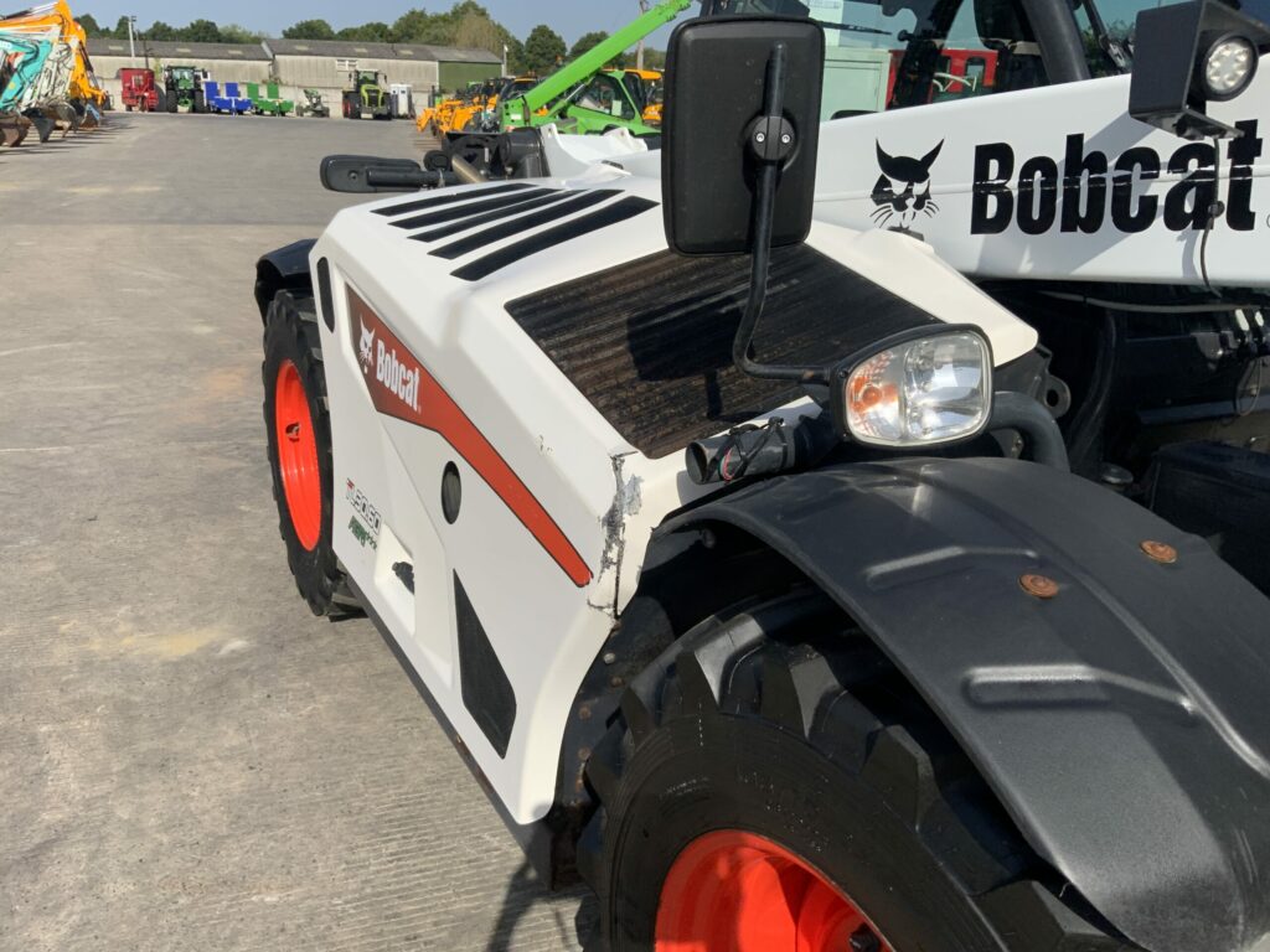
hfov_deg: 61.7
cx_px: 635
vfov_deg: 48.2
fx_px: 1064
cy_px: 476
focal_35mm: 29
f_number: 1.8
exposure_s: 1/2538
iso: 16
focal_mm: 3
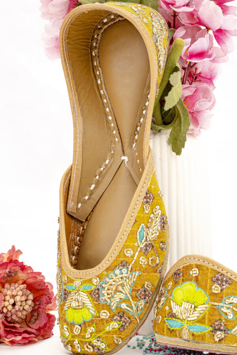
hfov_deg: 16.1
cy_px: 178
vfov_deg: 23.9
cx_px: 118
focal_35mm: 85
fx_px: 839
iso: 160
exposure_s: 1/125
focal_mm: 85
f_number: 5
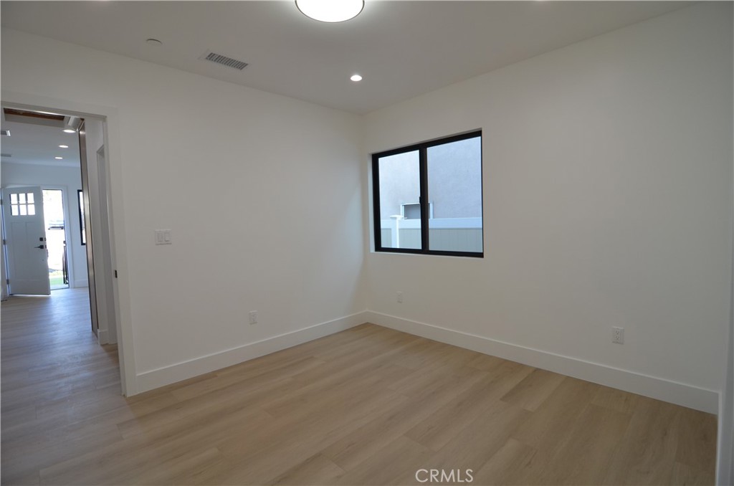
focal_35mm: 16
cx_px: 367
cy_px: 243
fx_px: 336
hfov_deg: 95.1
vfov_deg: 71.8
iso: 400
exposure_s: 1/100
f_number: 5
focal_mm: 11
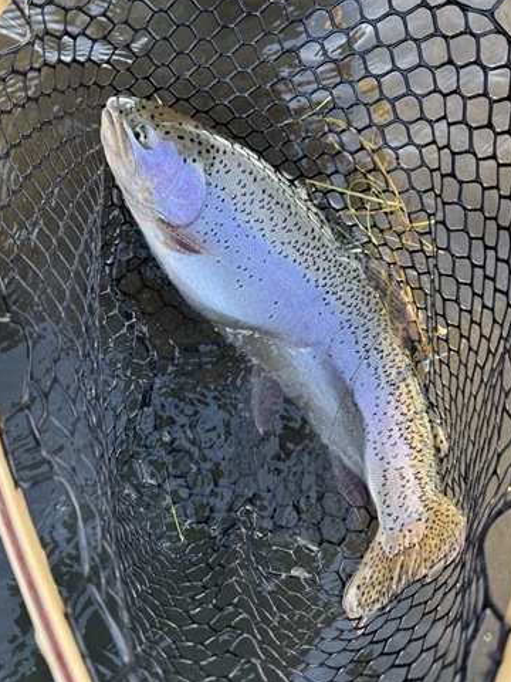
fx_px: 590
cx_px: 224
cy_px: 364
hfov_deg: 46.7
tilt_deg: -78.2
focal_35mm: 30
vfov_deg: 59.9
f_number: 1.78
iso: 125
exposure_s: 1/121
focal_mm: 6.76
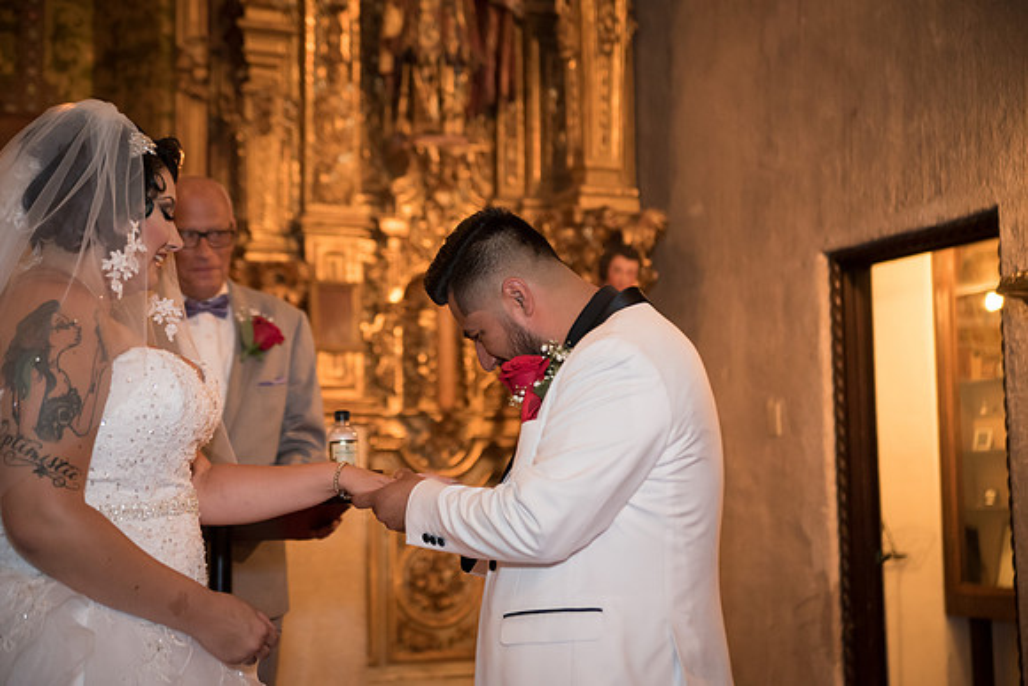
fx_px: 1657
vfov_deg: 23.4
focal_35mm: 58
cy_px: 343
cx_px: 514
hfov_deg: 34.5
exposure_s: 1/80
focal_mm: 58
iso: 4000
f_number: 2.8
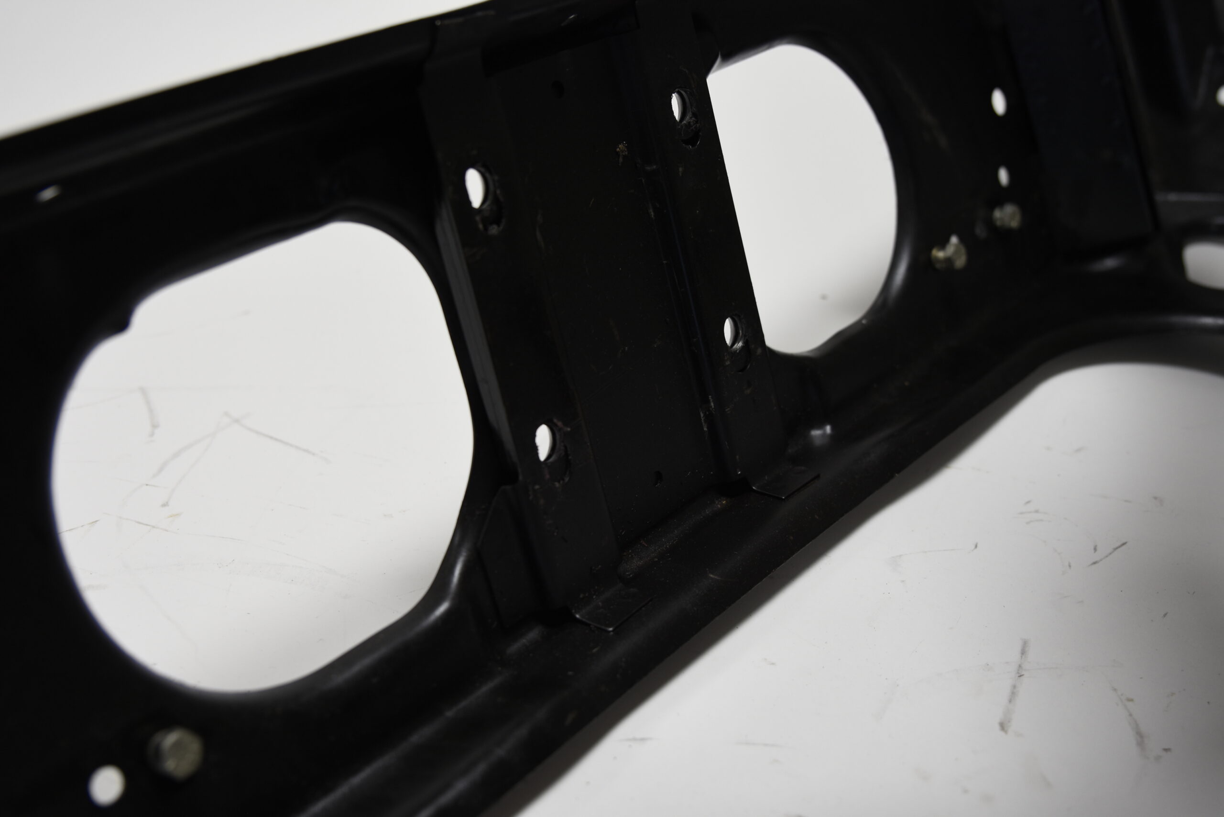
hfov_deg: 45.0
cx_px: 612
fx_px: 1479
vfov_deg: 30.9
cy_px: 408
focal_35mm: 44
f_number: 2.8
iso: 320
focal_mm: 29
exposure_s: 1/100
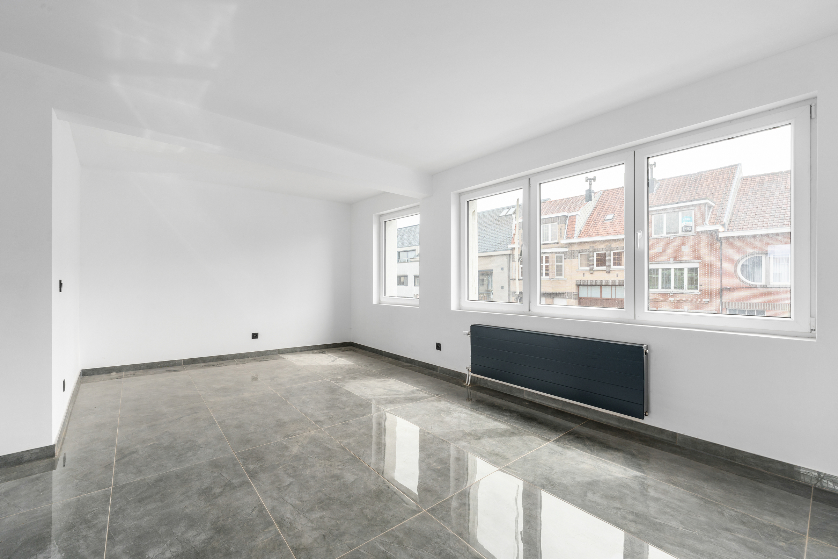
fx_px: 326
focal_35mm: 14
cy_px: 280
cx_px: 419
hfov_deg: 104.3
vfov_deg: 81.2
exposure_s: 1/250
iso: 250
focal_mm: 14
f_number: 11
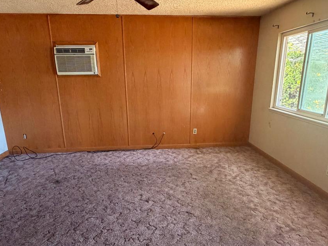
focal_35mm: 25
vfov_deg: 54.7
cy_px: 141
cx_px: 165
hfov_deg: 69.4
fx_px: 237
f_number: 2.2
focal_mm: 2.22
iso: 320
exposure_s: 1/67
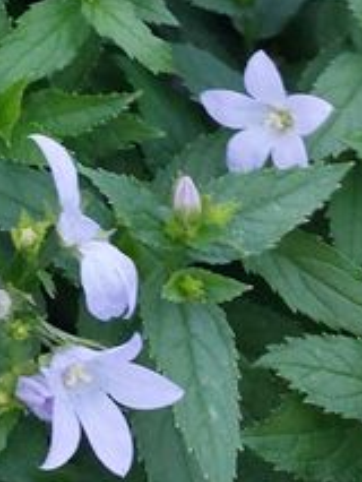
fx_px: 1309
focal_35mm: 94
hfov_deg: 14.3
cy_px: -204
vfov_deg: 18.8
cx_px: -235
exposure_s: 1/50
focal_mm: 5.23
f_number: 1.8
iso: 500
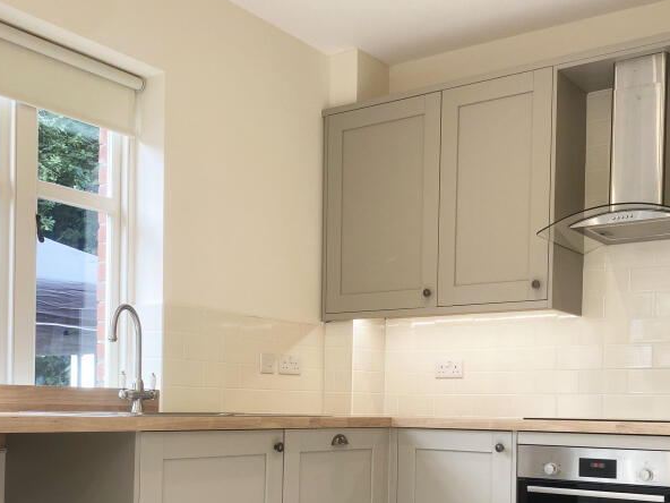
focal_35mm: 45
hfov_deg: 41.9
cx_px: 389
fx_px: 871
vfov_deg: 31.2
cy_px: 417
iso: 50
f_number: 1.8
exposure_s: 1/100
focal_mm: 4.25
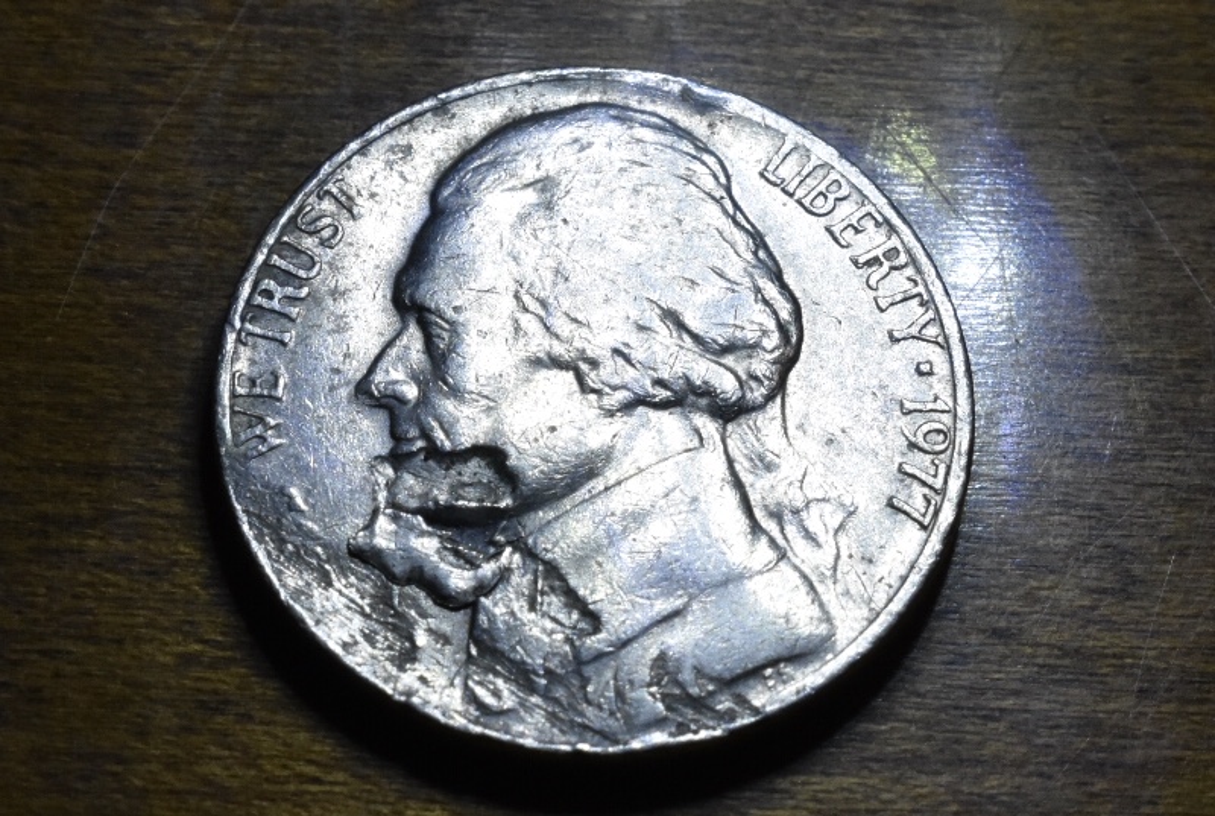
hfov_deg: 24.6
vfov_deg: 16.6
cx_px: 608
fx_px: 2790
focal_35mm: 82
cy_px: 408
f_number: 16
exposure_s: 1/250
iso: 1800
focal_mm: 55
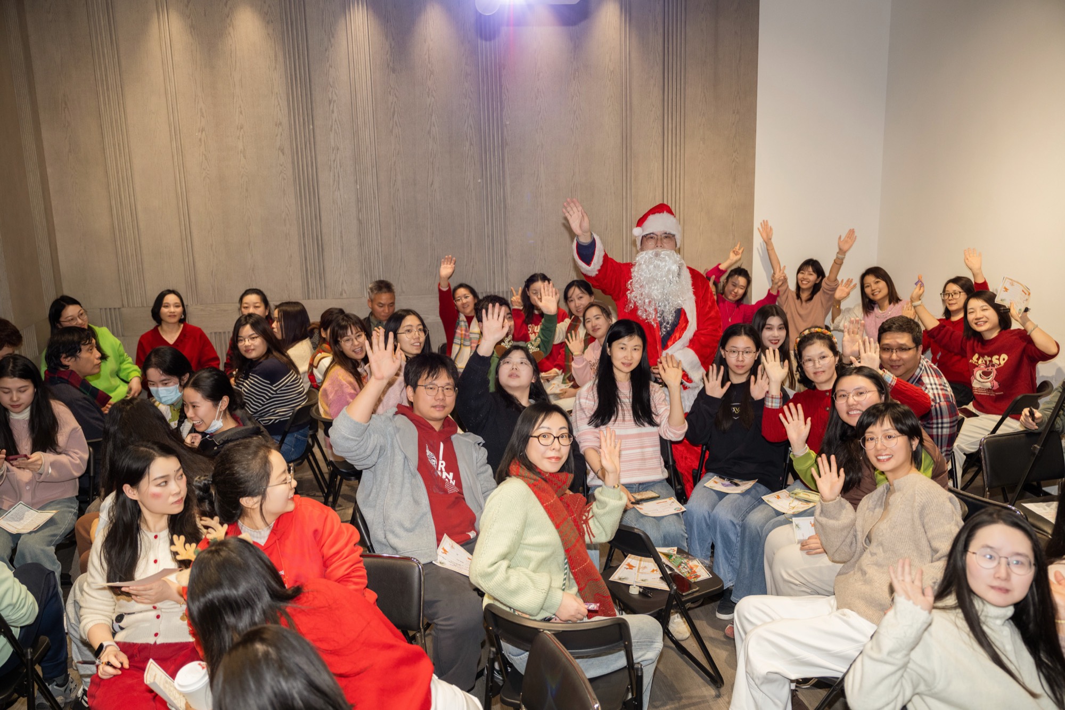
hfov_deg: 61.9
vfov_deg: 43.6
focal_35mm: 30
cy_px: 355
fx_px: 887
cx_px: 532
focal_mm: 30
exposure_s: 1/200
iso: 800
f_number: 2.8
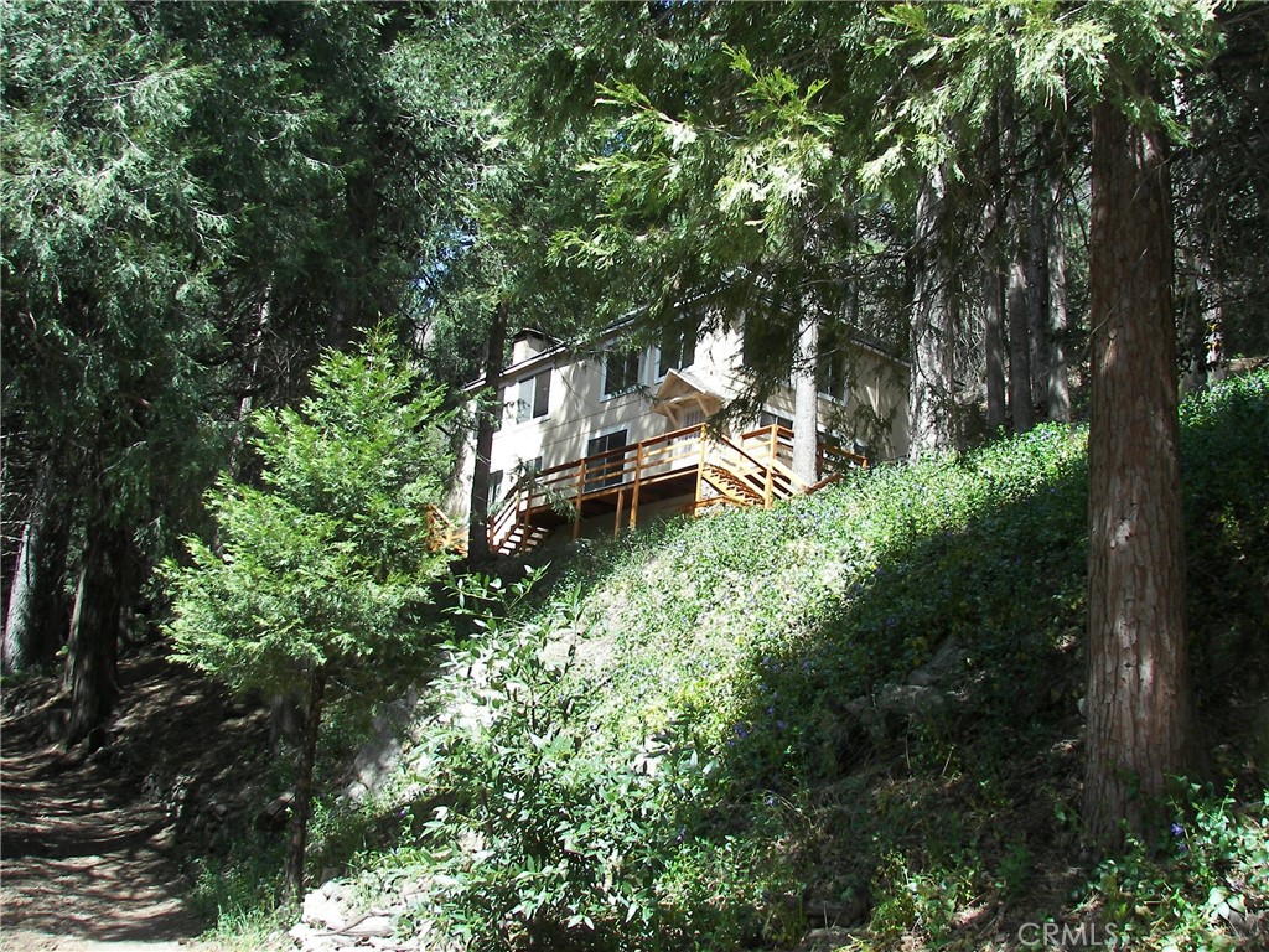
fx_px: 1320
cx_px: 634
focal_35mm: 36
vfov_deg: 39.7
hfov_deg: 51.4
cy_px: 476
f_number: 2.8
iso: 50
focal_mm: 6
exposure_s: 1/250
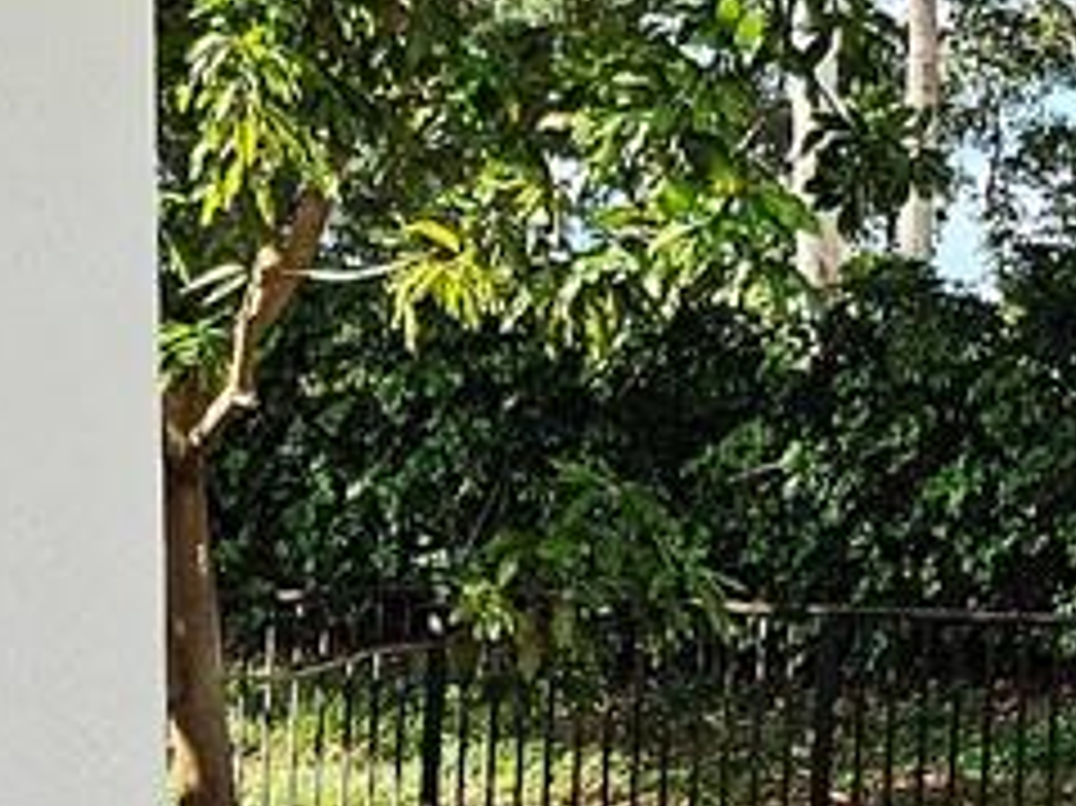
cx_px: -99
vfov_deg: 9.6
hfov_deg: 12.6
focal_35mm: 154
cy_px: 576
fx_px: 4785
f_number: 1.7
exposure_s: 1/217
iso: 10
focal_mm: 6.3
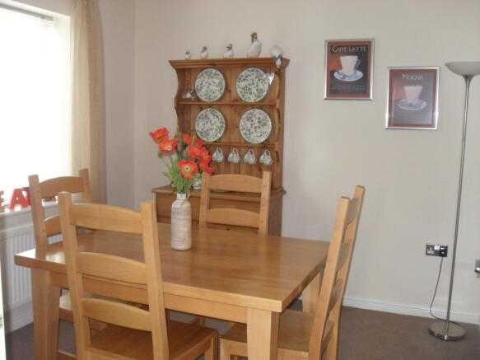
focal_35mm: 35
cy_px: 180
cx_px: 240
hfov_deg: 52.6
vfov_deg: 40.7
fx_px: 485
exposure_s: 1/45
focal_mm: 6.2
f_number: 2.8
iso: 200
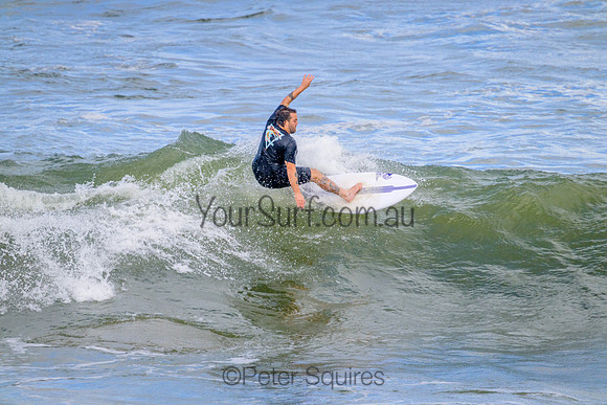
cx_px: 304
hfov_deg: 2.6
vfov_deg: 1.7
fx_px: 13491
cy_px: 202
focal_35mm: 800
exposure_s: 1/2000
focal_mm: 800
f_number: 11
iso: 1100
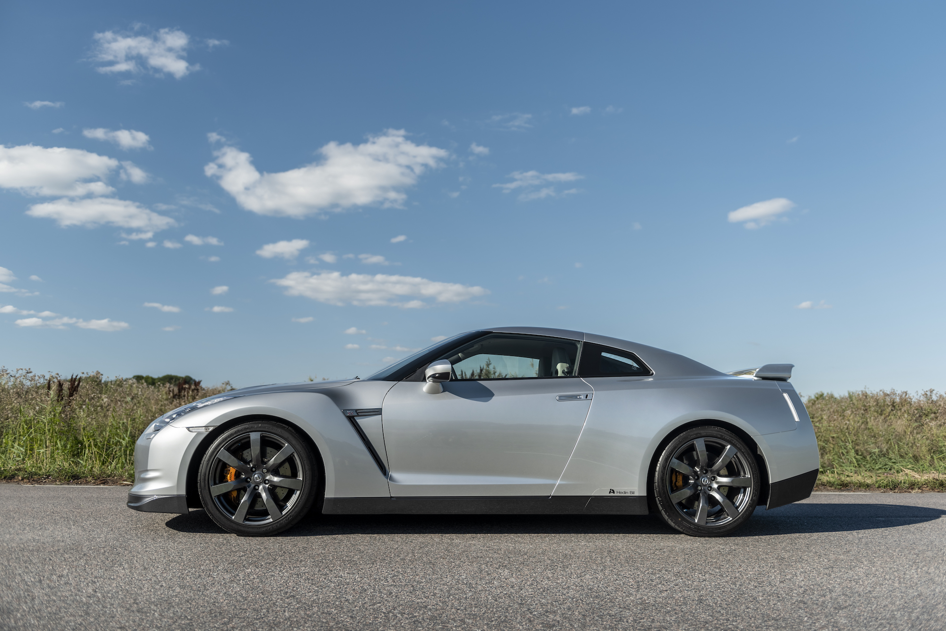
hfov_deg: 60.3
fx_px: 815
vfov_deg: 42.4
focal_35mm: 31
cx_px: 473
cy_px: 316
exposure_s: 1/5000
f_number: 2.8
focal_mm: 31
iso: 50
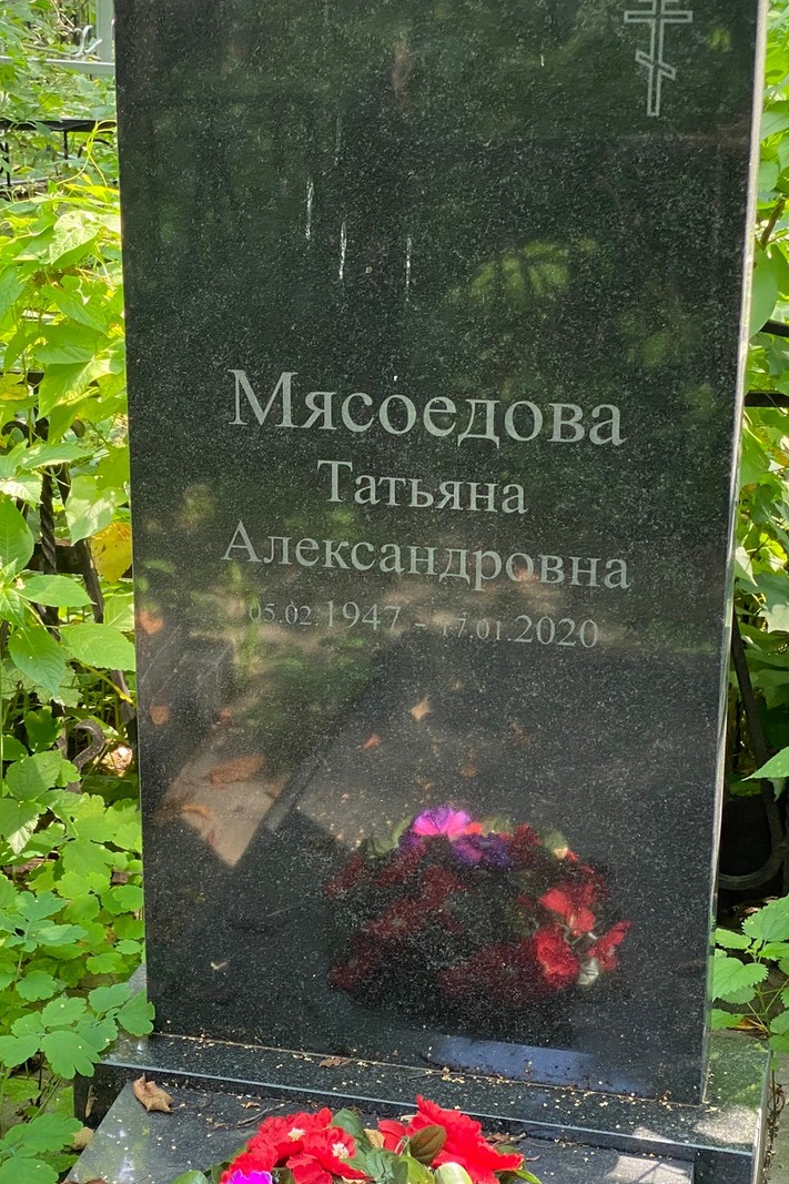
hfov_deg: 18.5
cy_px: 593
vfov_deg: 27.7
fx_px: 2400
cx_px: 159
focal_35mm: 73
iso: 80
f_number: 2
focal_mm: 6
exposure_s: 1/121
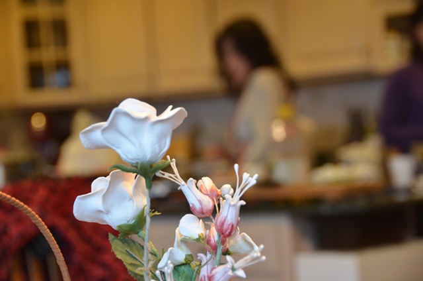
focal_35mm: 105
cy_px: 140
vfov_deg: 13.0
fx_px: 1231
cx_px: 212
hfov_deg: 19.5
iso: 1000
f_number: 5
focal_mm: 70
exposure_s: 1/30
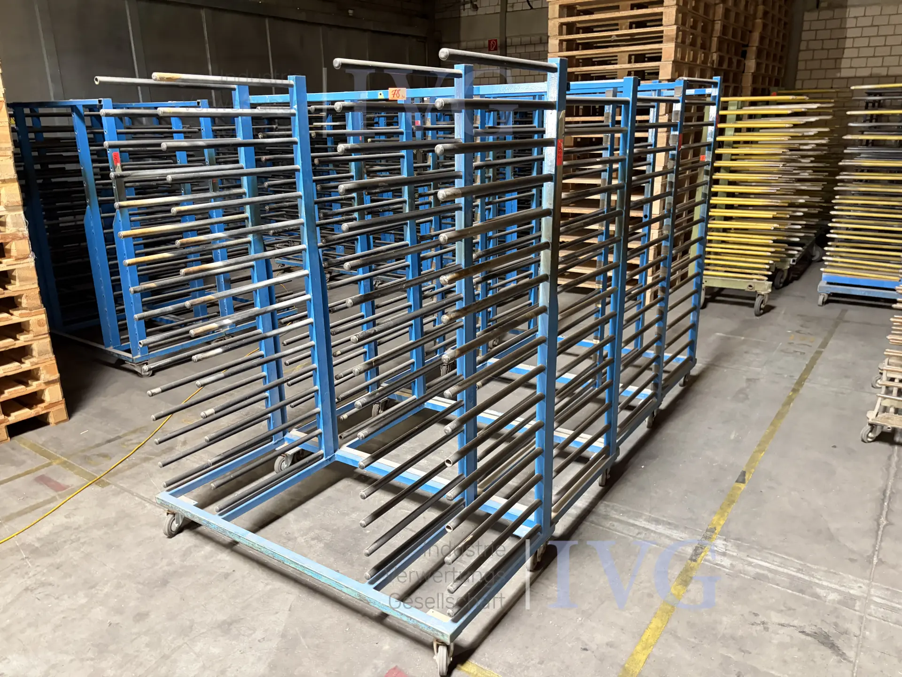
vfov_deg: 53.1
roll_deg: +0.7
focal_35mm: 26
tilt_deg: -19.3
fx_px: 677
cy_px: 338
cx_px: 451
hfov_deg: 67.3
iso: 640
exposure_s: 1/25
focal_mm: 5.96
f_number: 1.6
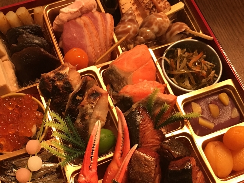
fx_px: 317
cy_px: 121
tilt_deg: -69.0
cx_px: 98
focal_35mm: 45
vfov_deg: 31.9
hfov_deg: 41.9
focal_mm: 4.15
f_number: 2.2
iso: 200
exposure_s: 1/17
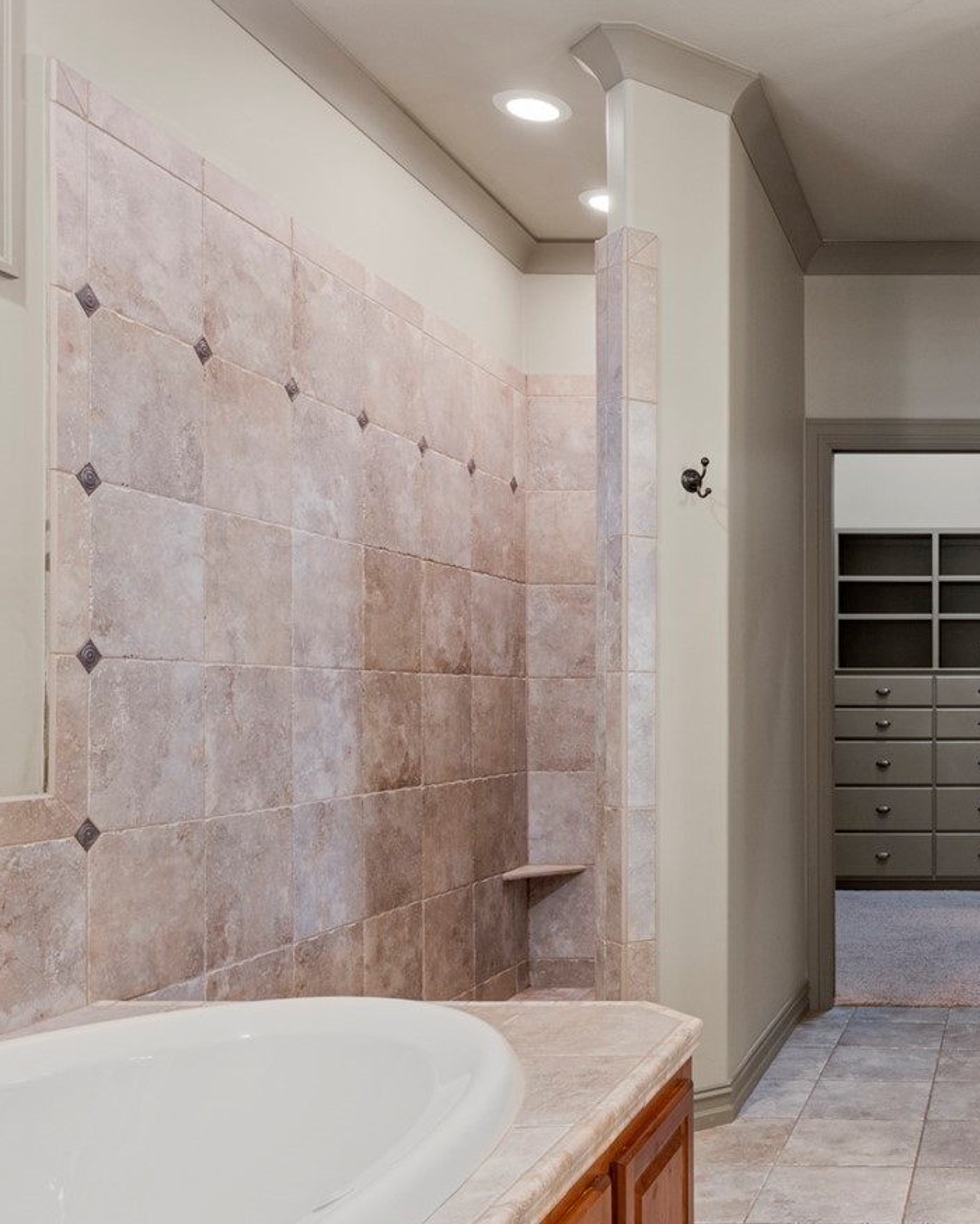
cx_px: 987
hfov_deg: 37.6
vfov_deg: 51.3
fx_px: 1268
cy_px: 706
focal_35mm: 35
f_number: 8
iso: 200
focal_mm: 16
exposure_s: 1/1.67
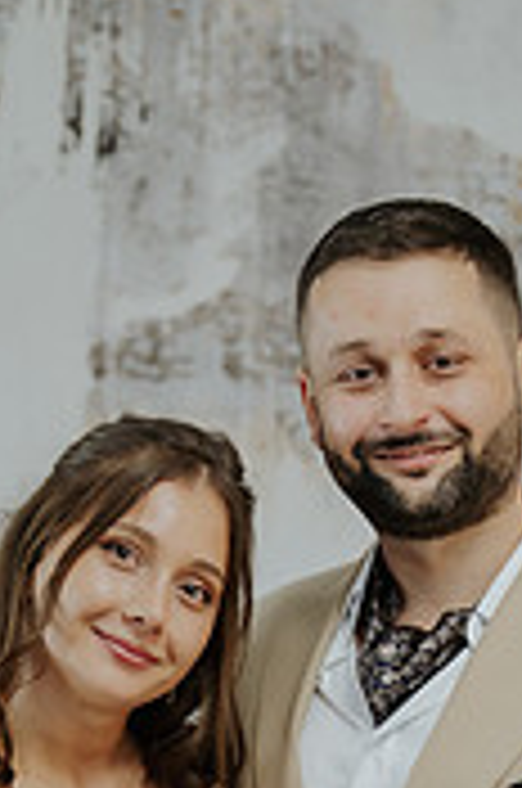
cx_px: 326
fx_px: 3035
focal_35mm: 139
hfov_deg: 9.8
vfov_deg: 14.4
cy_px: 914
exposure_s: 1/100
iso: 800
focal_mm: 54
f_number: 2.8
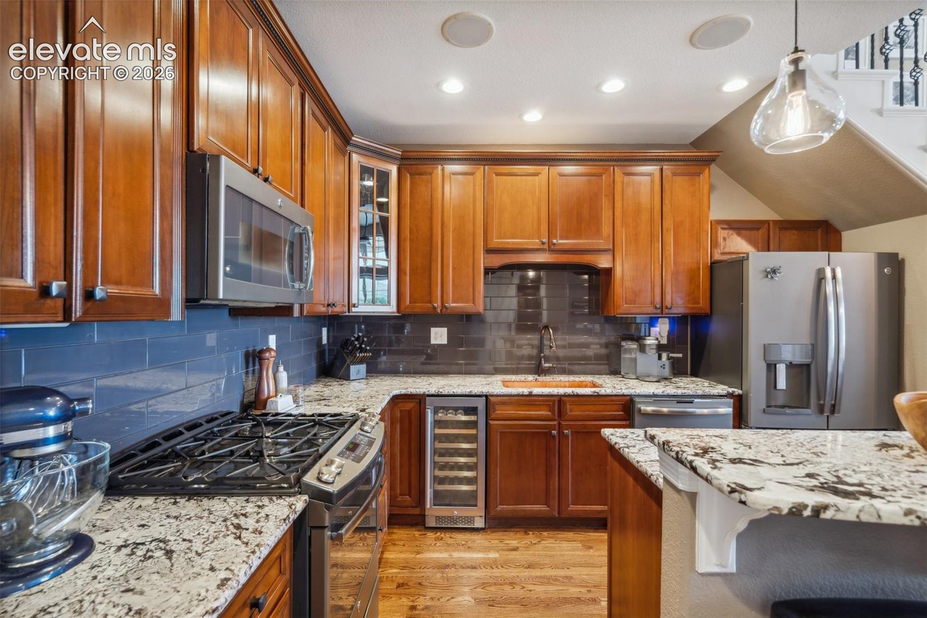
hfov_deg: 96.7
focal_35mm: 16
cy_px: 309
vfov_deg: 73.7
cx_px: 464
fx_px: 412
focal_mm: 16
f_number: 5.6
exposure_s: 1/15
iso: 100
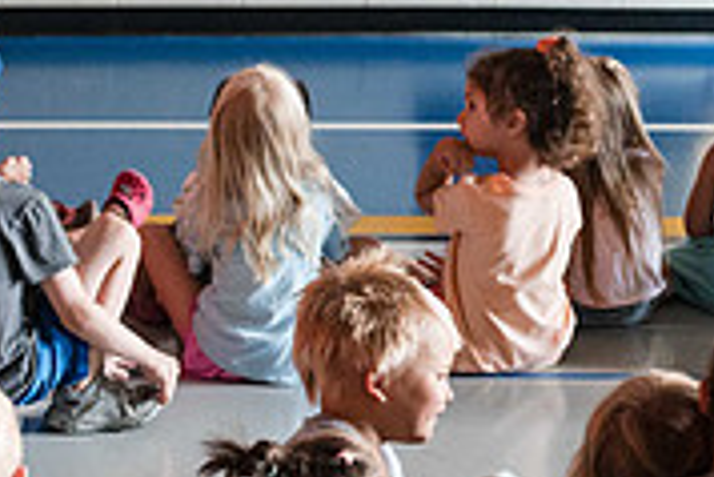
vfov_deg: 11.6
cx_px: -247
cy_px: 369
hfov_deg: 16.3
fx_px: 2342
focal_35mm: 118
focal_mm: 35
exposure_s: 1/60
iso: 7200
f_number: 2.8
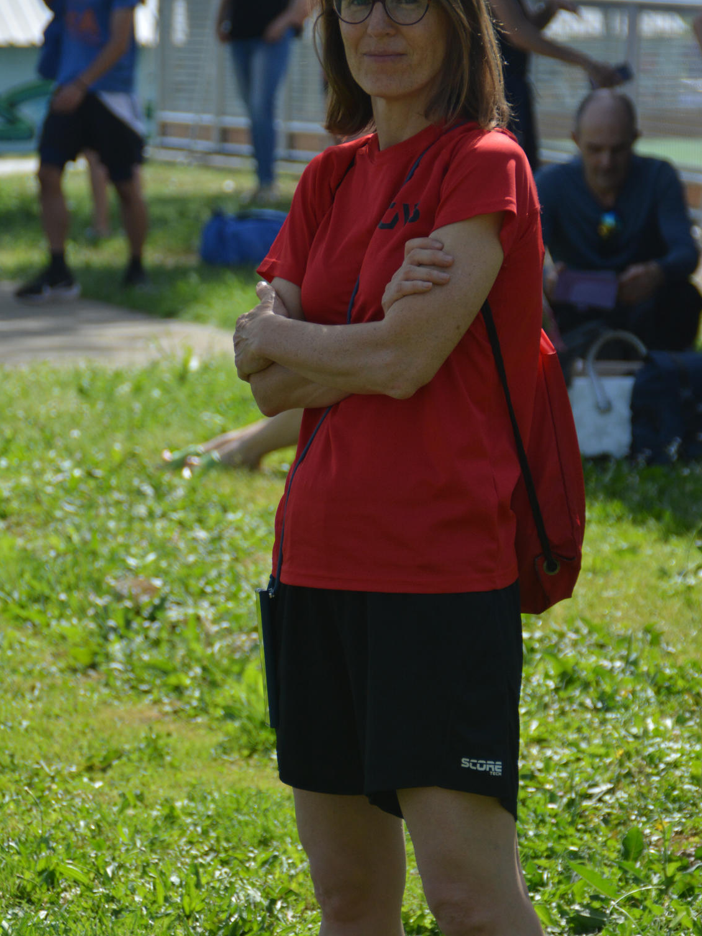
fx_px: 7951
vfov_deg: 6.7
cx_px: 359
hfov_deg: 5.1
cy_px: 471
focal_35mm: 294
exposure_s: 1/1250
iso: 400
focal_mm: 150
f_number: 6.3
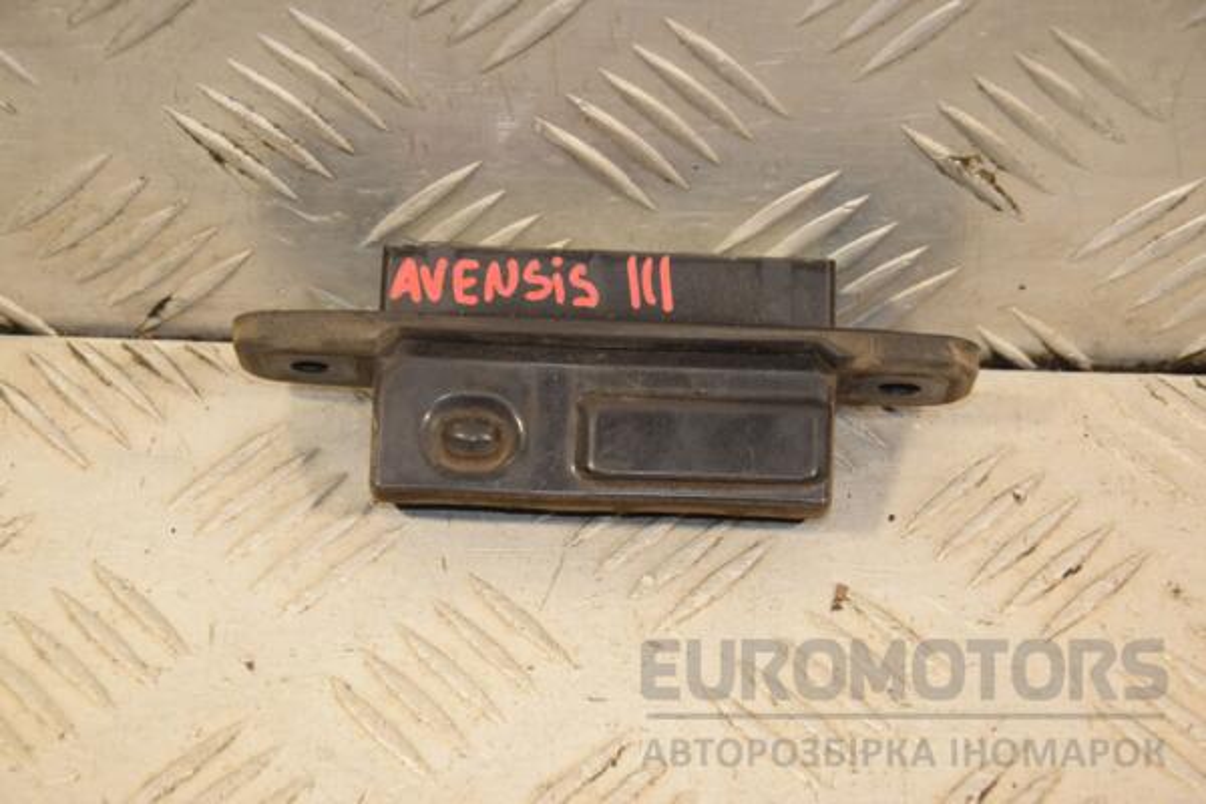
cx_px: 603
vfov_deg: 13.0
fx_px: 3517
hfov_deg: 19.5
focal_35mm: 105
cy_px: 402
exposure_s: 1/200
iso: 800
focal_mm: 70
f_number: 6.3
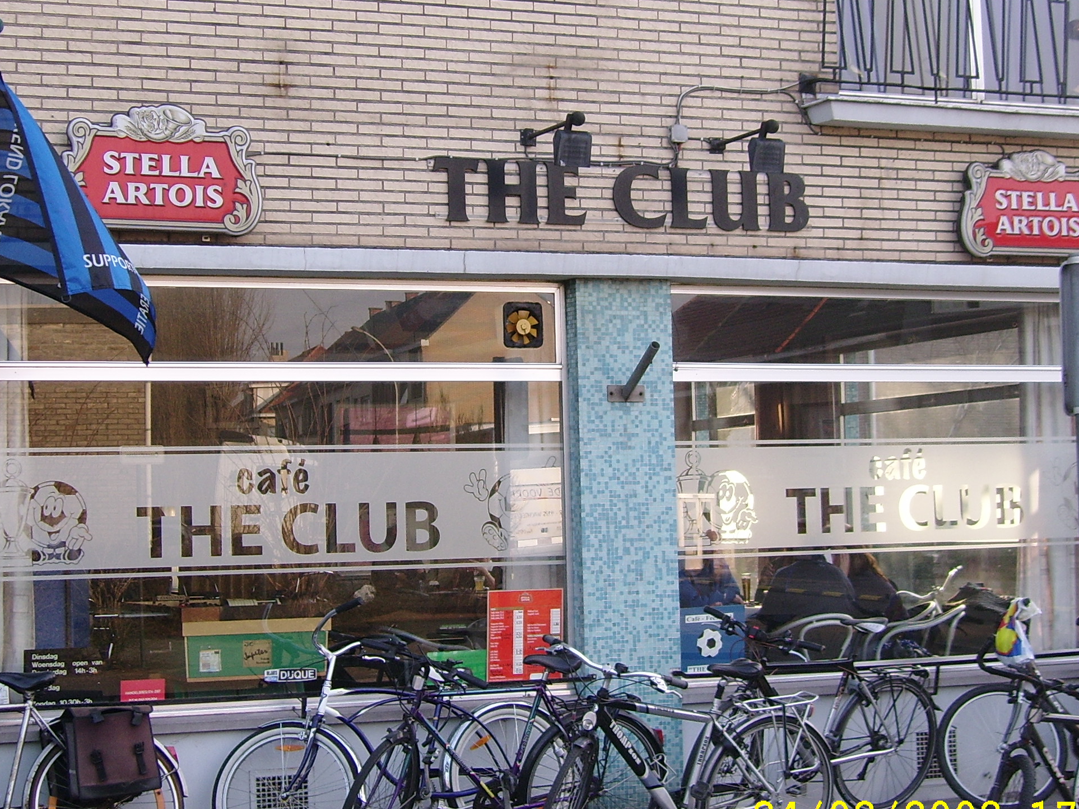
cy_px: 345
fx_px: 2307
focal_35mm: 74
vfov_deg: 19.9
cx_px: 494
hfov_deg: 26.3
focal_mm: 9.16
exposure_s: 1/162
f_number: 3.4
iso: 50
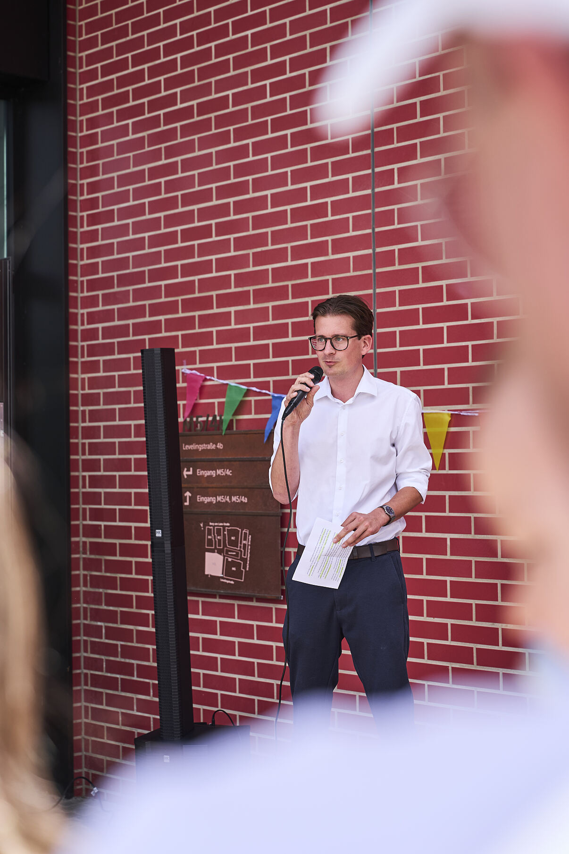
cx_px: 284
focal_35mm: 63
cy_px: 427
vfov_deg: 31.9
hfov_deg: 21.6
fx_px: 1494
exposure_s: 1/640
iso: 250
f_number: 4
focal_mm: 63
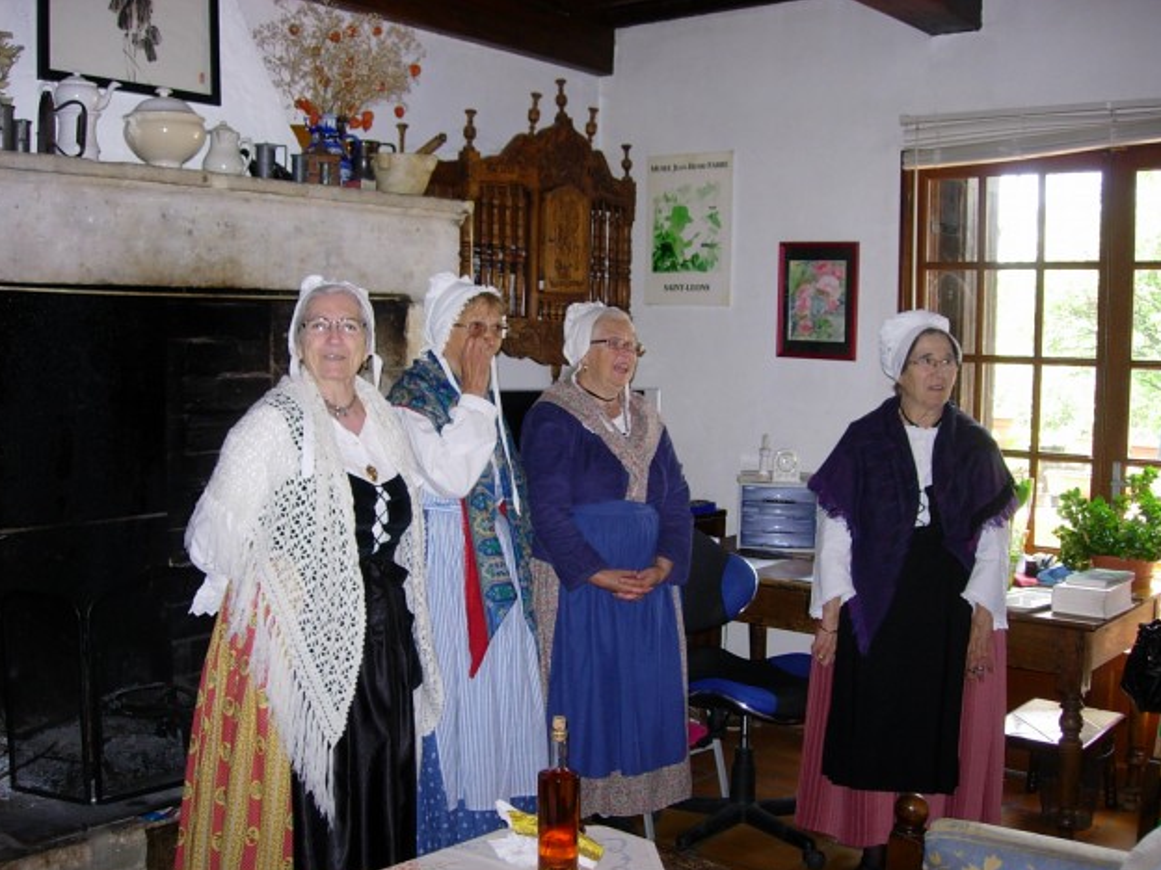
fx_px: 1308
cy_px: 444
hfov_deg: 47.9
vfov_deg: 36.8
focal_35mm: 39
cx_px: 584
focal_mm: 7.8
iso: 89
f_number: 2.8
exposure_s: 1/71.8
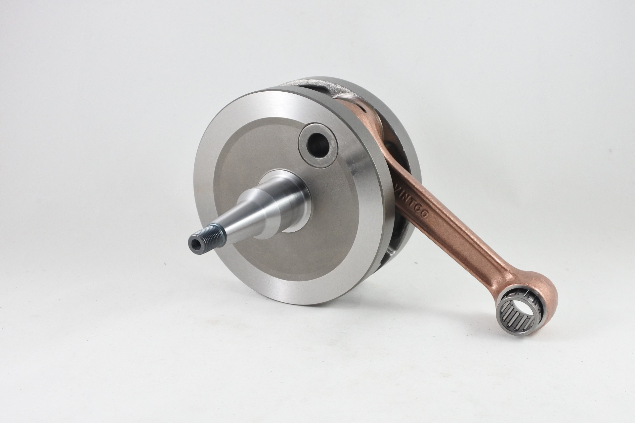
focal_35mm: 37
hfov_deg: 51.9
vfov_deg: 35.9
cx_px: 318
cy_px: 212
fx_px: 653
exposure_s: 1/125
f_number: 4
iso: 560
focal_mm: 14
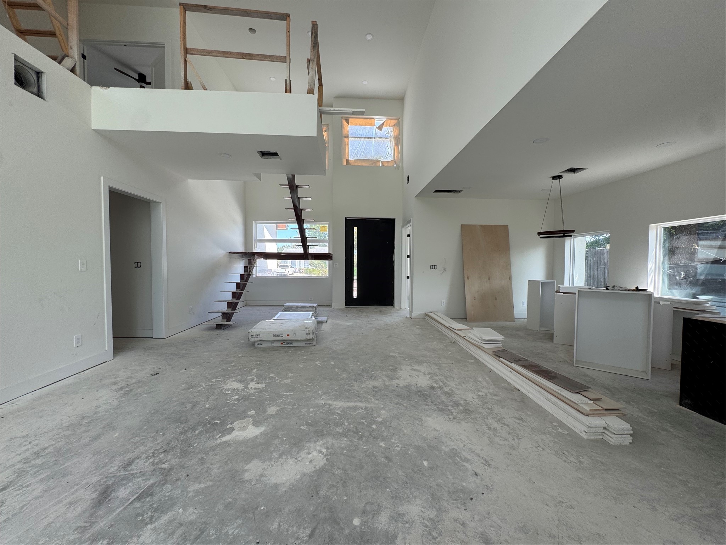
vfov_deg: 85.7
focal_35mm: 14
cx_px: 363
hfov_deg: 102.1
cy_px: 272
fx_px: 294
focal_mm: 2.22
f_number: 2.2
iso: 50
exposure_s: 1/99
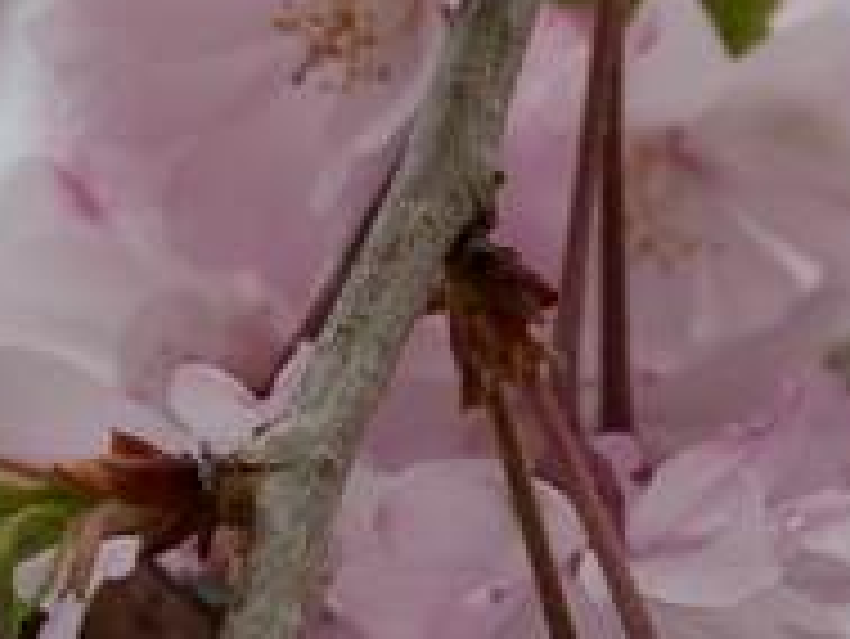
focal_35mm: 299
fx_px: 7347
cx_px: 612
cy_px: -182
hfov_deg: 6.6
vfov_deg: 5.0
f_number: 9
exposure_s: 1/400
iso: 200
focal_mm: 47
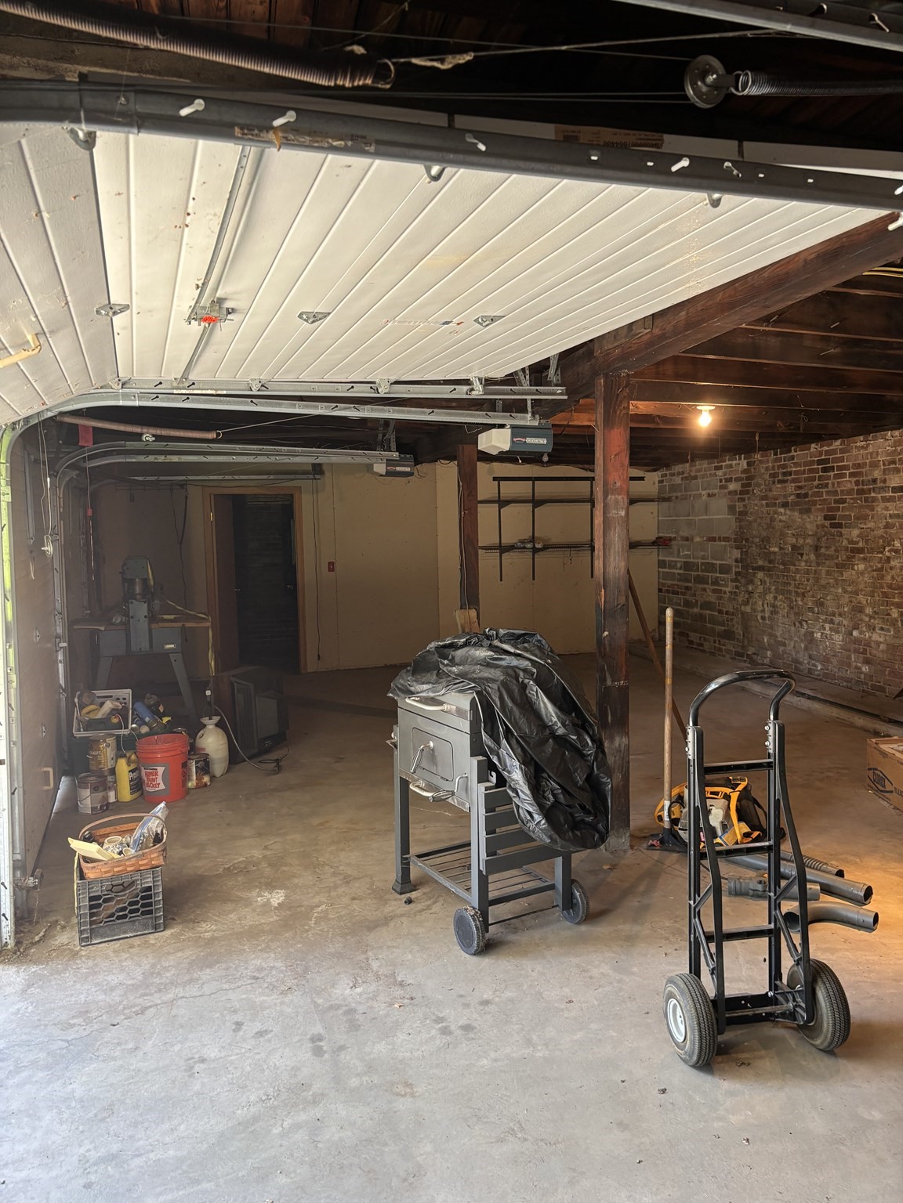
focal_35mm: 26
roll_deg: +0.1
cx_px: 452
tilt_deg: -3.4
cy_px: 602
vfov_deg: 67.3
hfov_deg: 53.1
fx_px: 904
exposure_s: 1/60
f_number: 1.6
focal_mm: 5.96
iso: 125
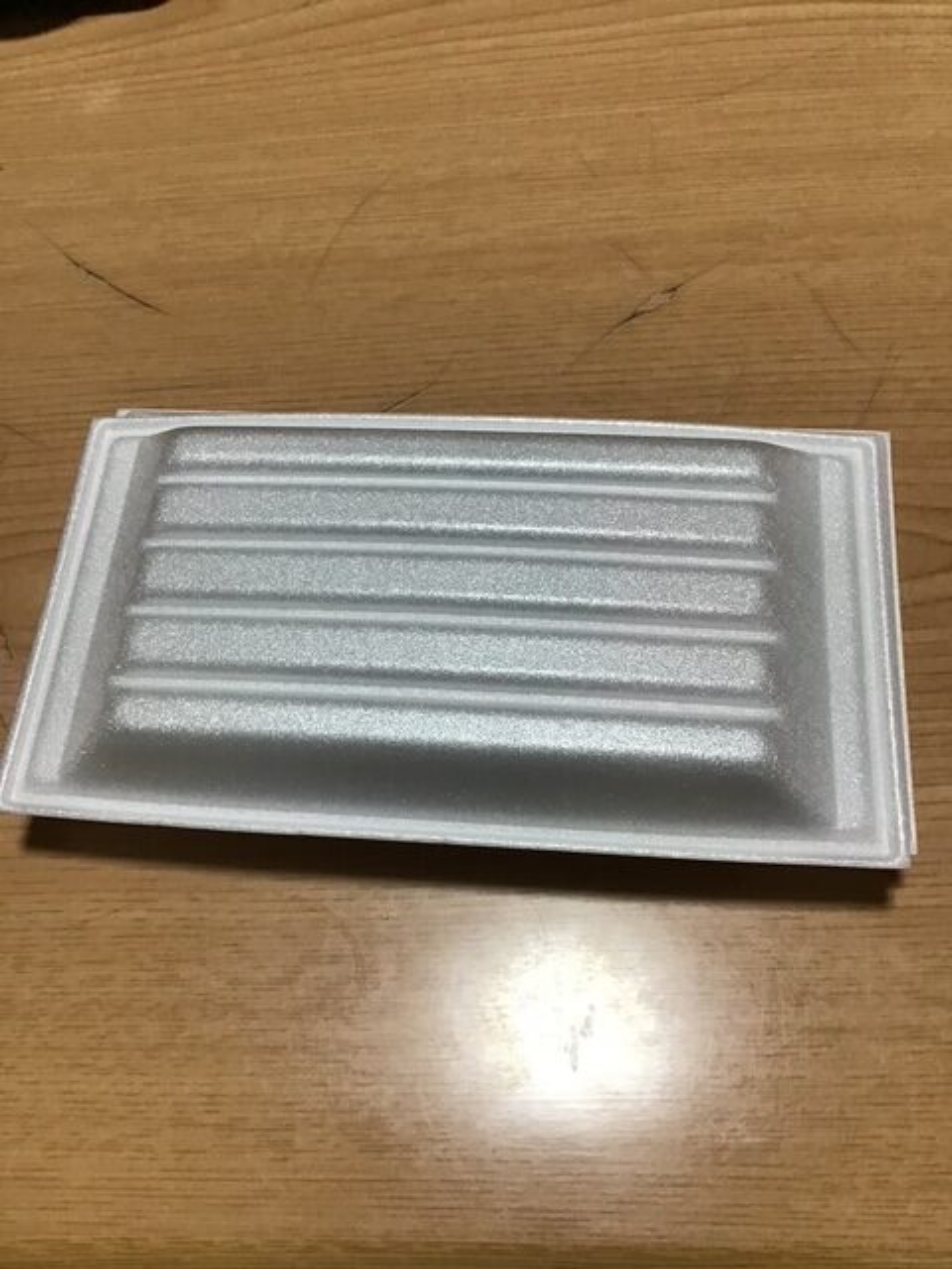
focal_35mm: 31
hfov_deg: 45.4
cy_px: 634
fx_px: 1137
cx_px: 476
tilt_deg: -66.6
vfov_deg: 58.4
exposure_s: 1/30
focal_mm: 3.3
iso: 50
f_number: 2.4
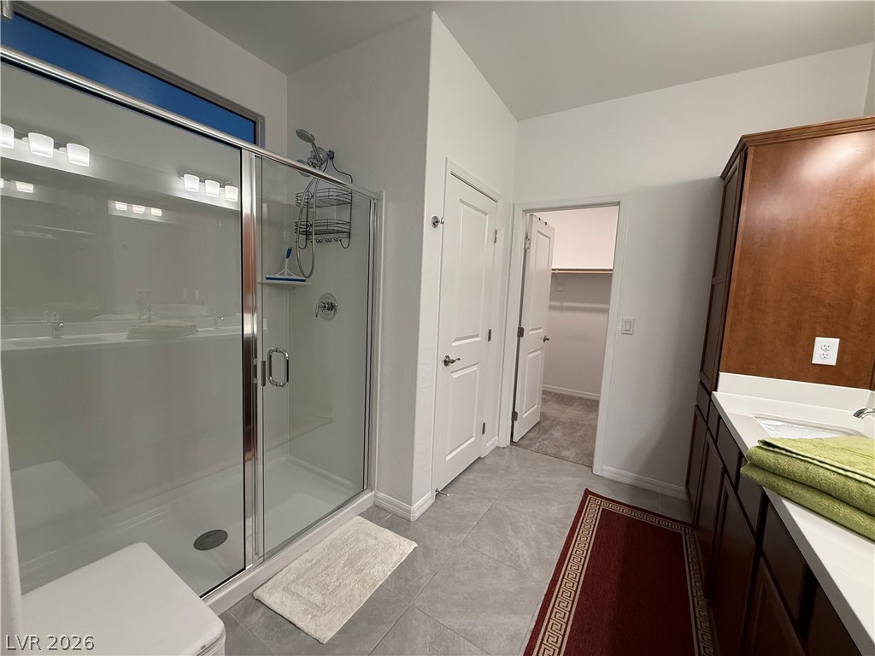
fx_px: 354
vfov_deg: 85.7
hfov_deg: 102.1
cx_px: 438
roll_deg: -2.9
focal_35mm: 14
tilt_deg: -5.6
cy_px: 328
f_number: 2.2
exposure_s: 1/120
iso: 250
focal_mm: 2.22
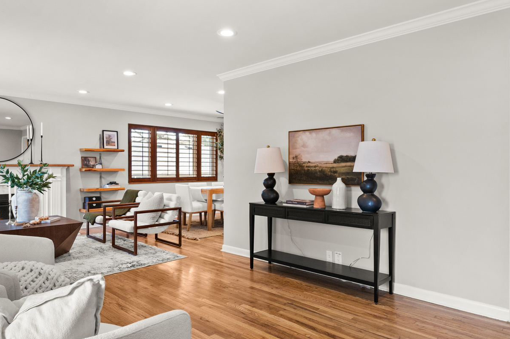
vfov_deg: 53.0
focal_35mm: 24
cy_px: 180
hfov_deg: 73.8
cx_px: 255
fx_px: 340
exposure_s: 1/10
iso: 500
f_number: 7.1
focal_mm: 14
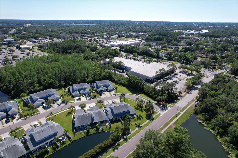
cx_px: 119
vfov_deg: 57.2
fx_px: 145
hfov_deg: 78.6
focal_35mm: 22
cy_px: 79
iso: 100
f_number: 2.8
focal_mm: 8.38
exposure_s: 1/1600
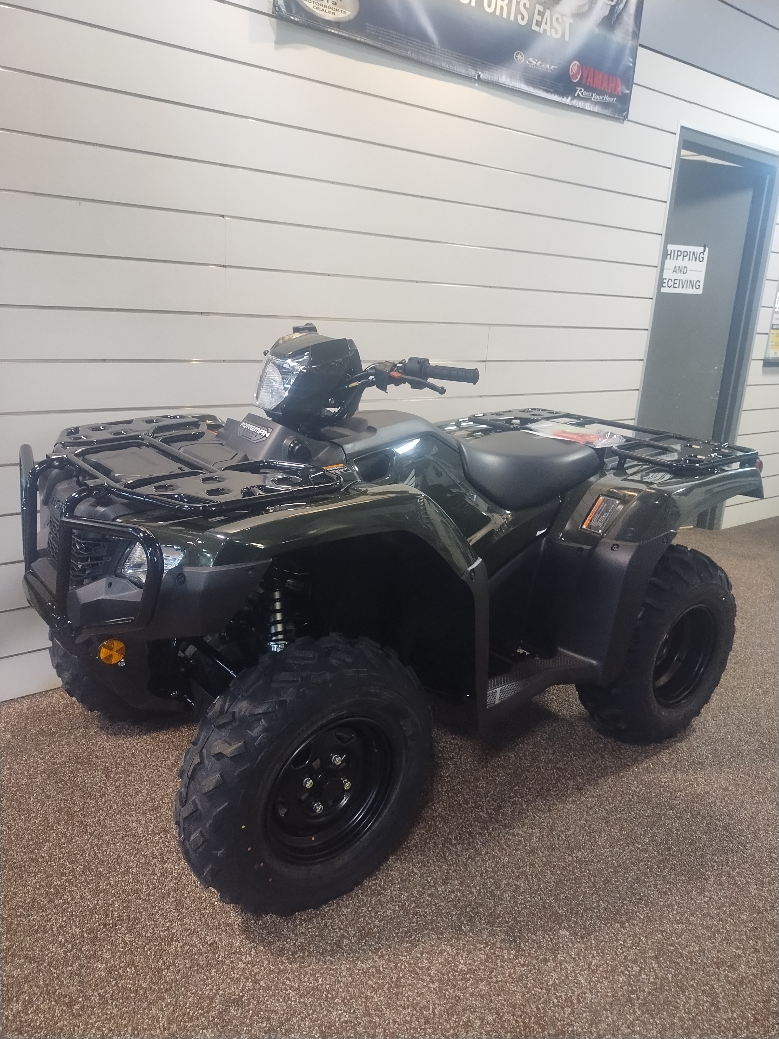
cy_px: 520
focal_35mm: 25
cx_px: 390
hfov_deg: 54.9
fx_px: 750
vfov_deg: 69.4
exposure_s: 1/30
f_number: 1.7
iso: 208
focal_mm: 4.71
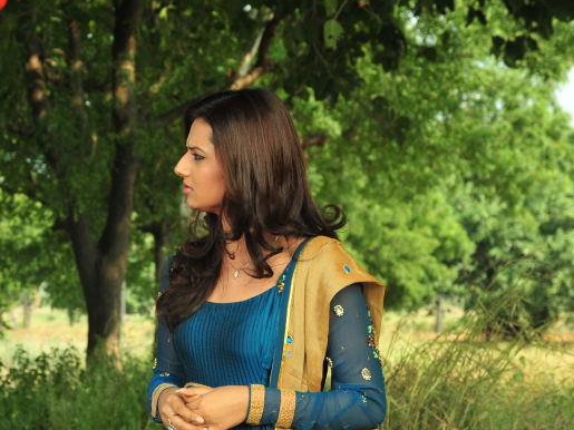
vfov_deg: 13.7
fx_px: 1774
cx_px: 9
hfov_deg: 18.0
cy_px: 355
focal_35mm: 107
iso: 500
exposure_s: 1/500
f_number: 6.3
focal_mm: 56
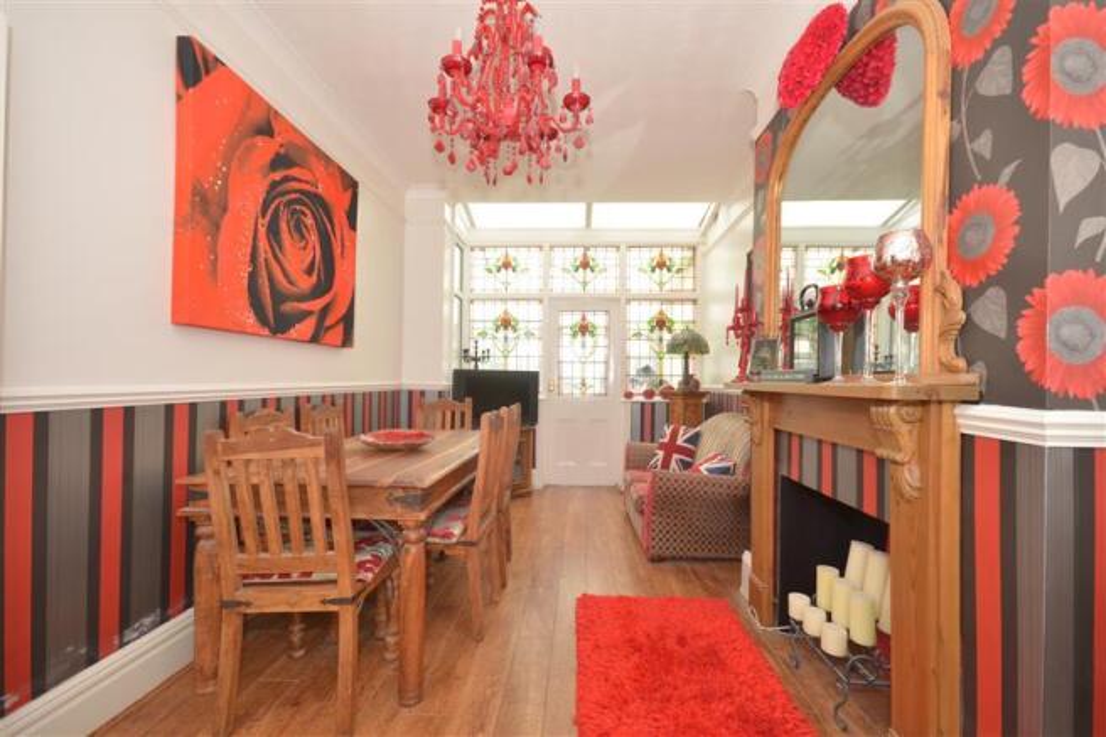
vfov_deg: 77.3
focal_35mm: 15
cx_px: 553
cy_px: 368
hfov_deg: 100.4
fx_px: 461
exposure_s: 1/40
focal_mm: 10
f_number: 7.1
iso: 500
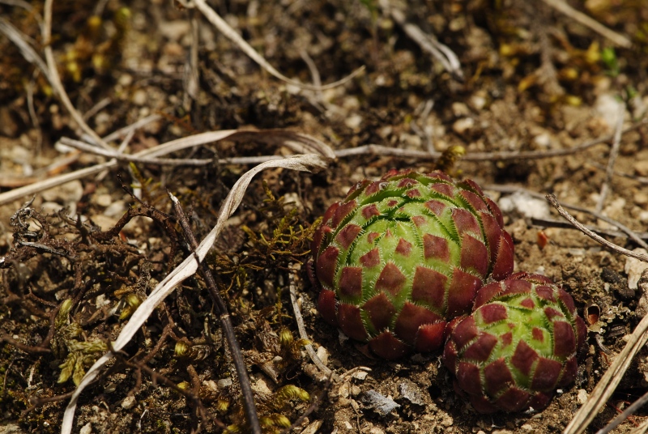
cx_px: 324
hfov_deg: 16.0
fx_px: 2298
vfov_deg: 10.8
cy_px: 217
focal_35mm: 128
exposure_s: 1/250
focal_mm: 85
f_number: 10
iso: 100
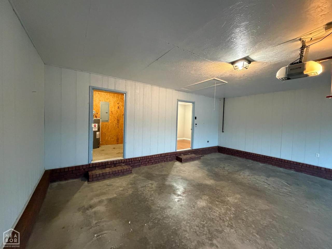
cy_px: 124
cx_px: 166
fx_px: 134
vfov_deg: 85.7
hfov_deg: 102.1
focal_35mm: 14
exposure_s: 1/60
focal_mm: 2.22
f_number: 2.2
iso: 1000
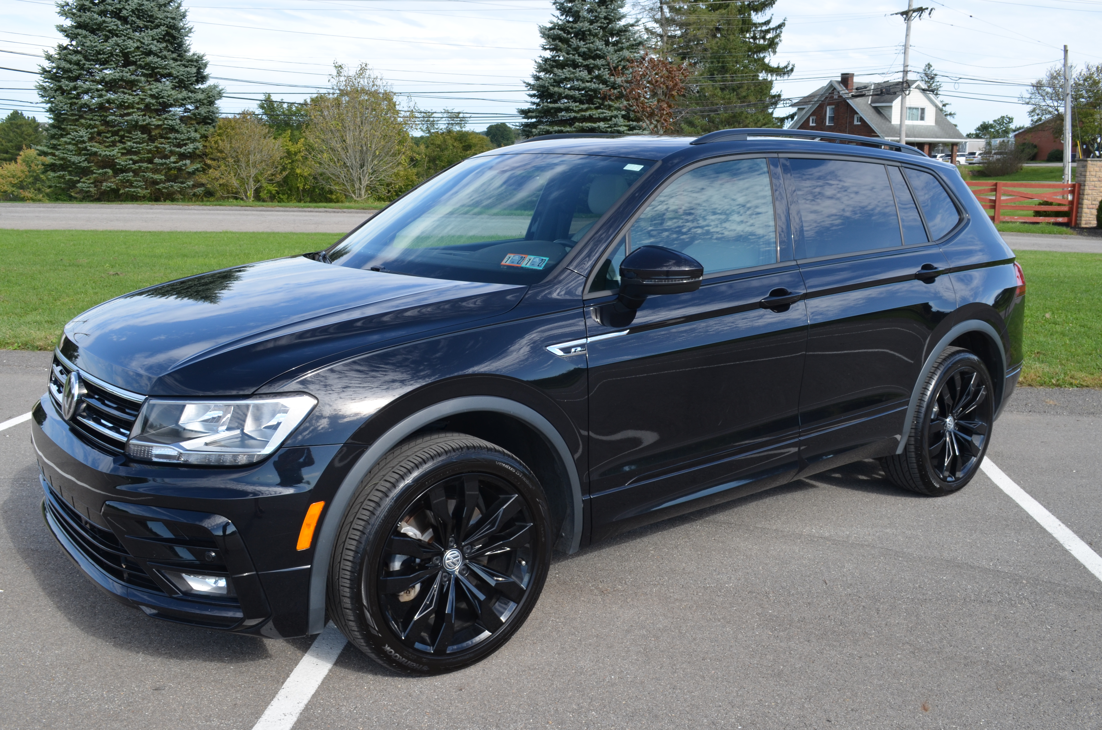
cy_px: 365
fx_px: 1008
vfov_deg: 39.8
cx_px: 551
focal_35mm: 33
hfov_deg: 57.3
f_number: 11
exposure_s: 1/100
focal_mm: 22
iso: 200
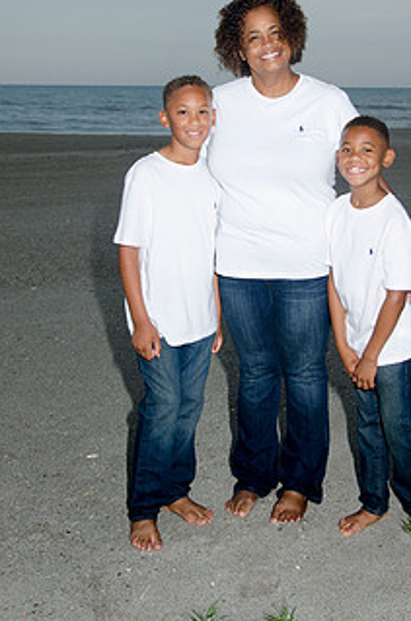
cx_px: 280
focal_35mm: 55
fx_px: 947
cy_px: 224
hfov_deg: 24.3
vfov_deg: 36.1
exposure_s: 1/250
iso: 100
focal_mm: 26
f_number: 5.6
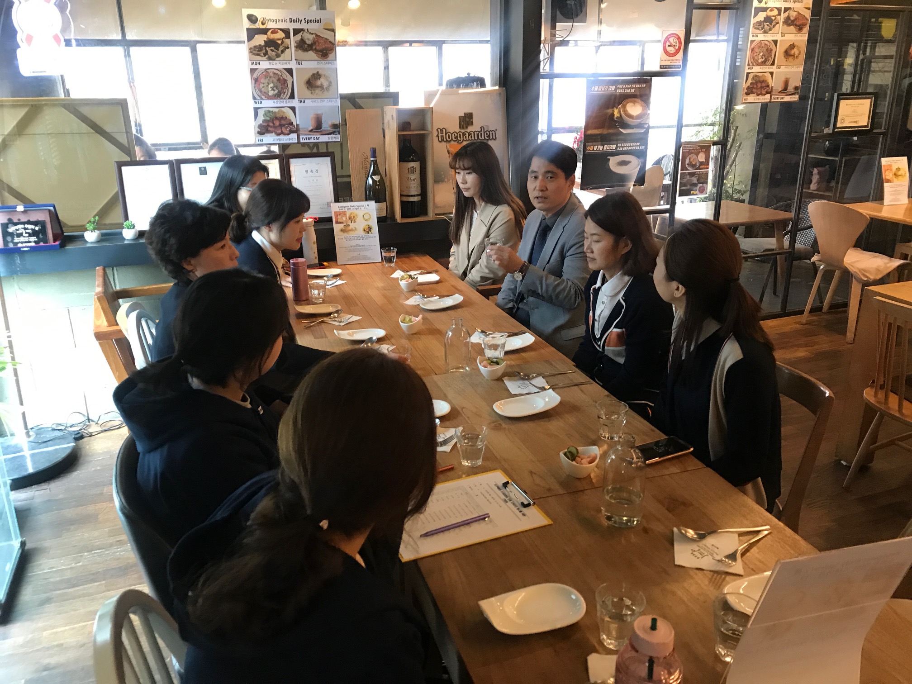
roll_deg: -0.9
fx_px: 738
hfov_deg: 63.4
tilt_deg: -18.8
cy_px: 342
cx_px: 456
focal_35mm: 28
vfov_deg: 49.7
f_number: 1.8
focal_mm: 3.99
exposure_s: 1/15
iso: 50
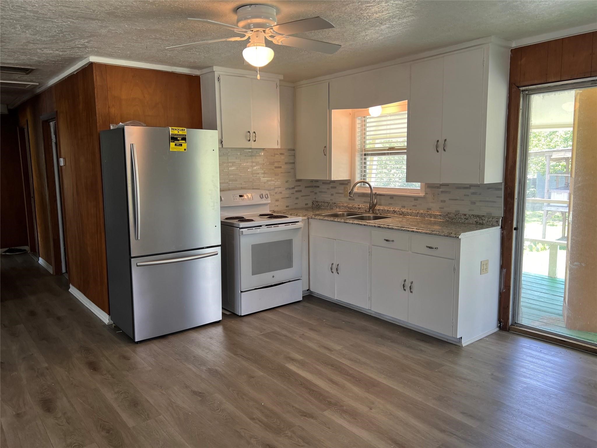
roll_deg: +1.6
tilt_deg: -7.7
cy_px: 224
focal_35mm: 26
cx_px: 298
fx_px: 448
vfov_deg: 53.1
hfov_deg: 67.3
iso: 64
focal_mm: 5.7
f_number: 1.5
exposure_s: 1/120
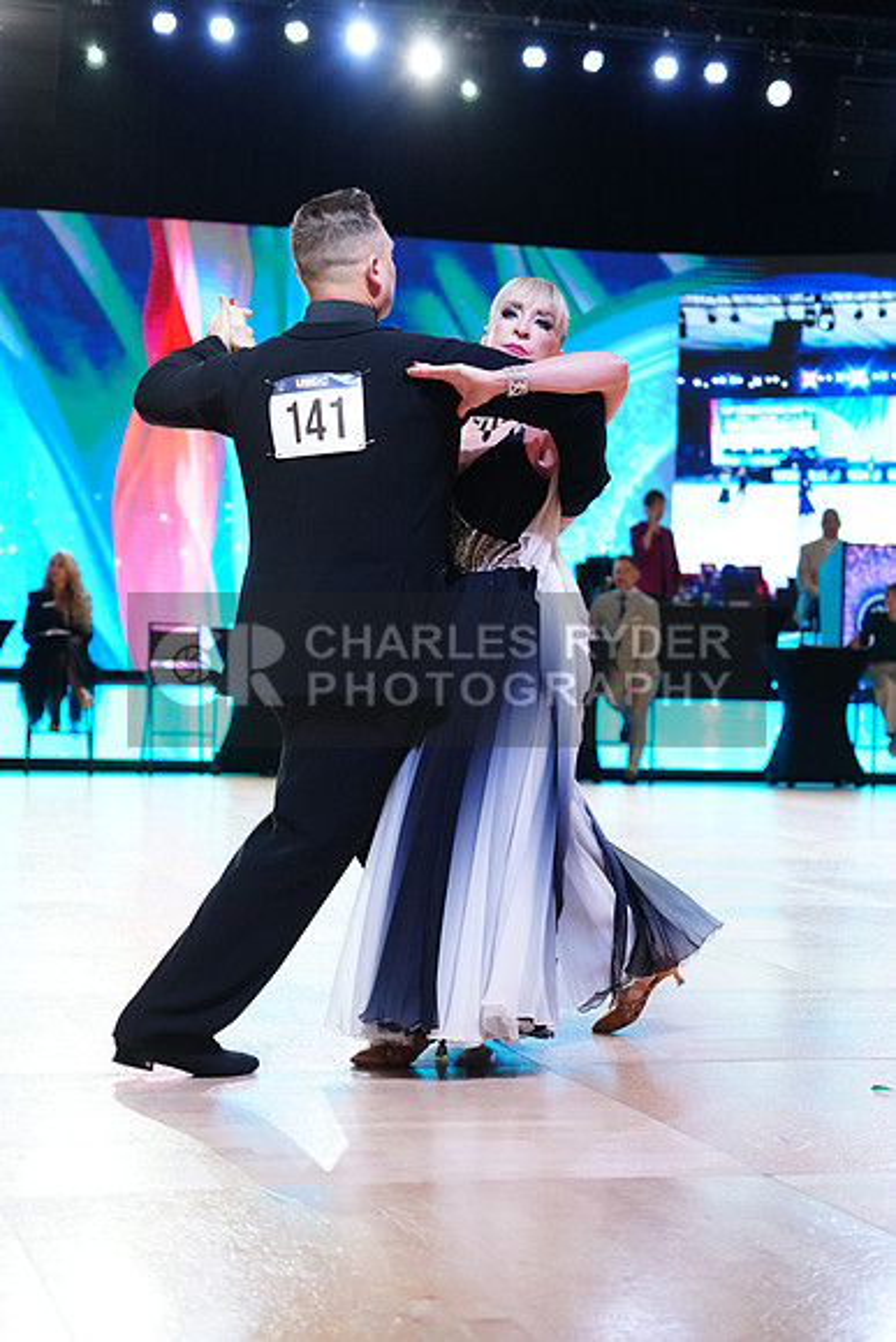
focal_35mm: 70
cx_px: 448
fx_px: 2612
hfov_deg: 19.5
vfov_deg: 28.8
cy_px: 671
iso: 2500
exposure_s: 1/250
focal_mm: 70
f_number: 4
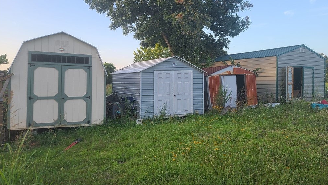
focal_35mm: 29
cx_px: 164
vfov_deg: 40.1
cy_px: 77
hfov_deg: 66.1
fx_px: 252
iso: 40
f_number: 1.8
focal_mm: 5.4
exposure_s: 1/326
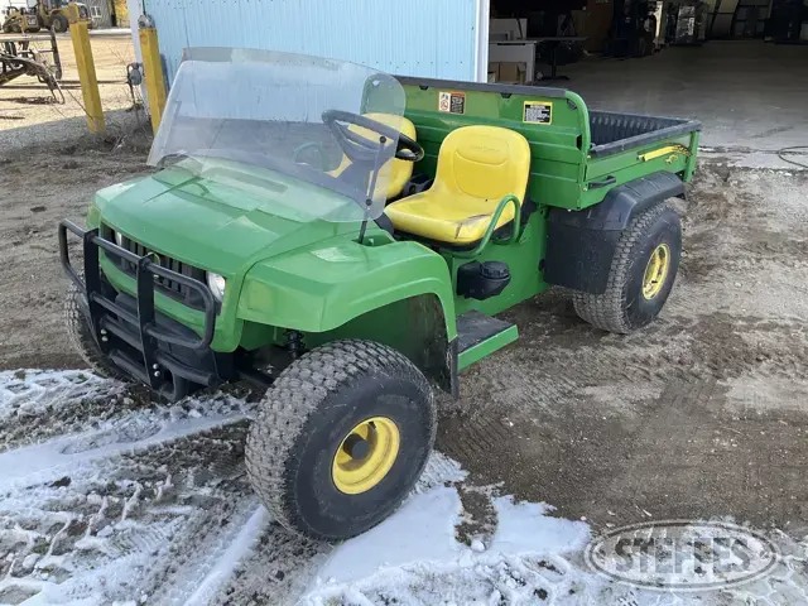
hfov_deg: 61.7
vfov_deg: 48.2
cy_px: 303
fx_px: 677
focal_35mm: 29
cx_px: 404
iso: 25
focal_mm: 3
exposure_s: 1/320
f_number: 1.8
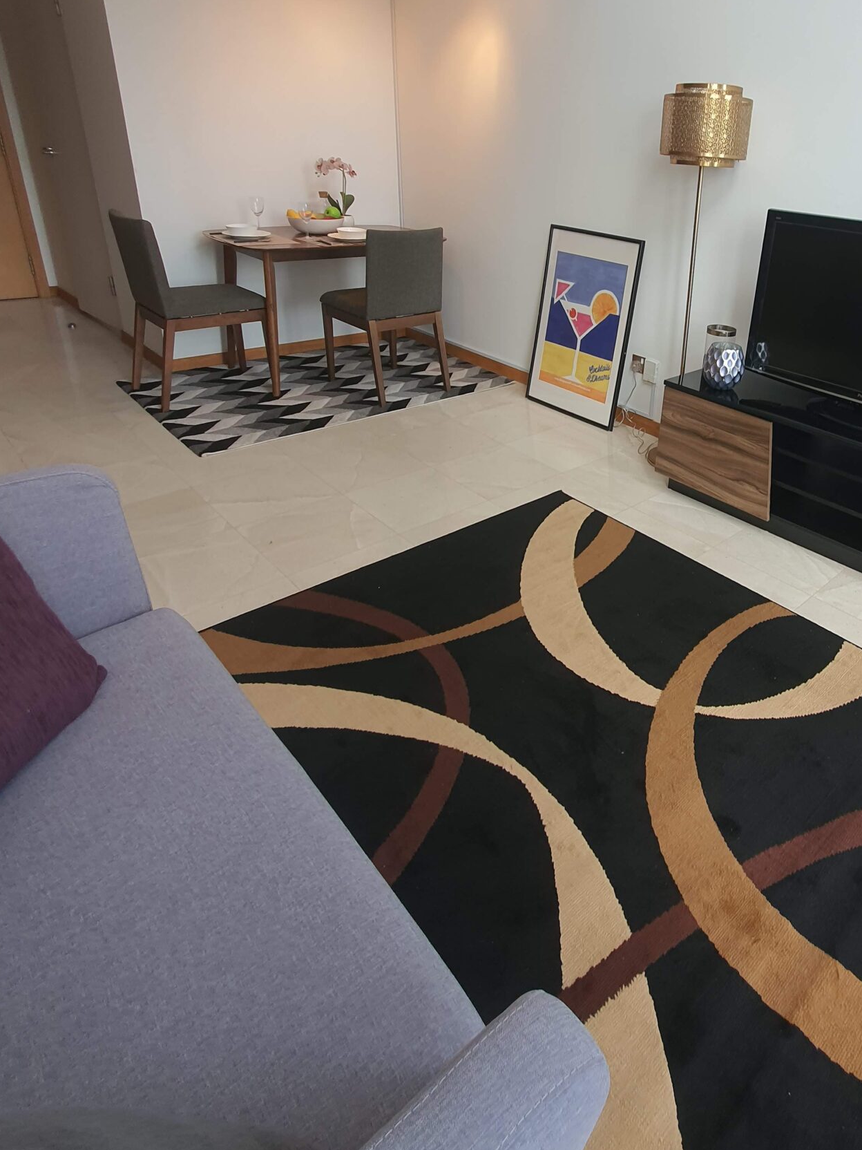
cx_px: 626
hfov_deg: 62.9
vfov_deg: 80.3
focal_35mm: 20
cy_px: 435
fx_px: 664
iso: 50
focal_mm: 1.8
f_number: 2.2
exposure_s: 1/50
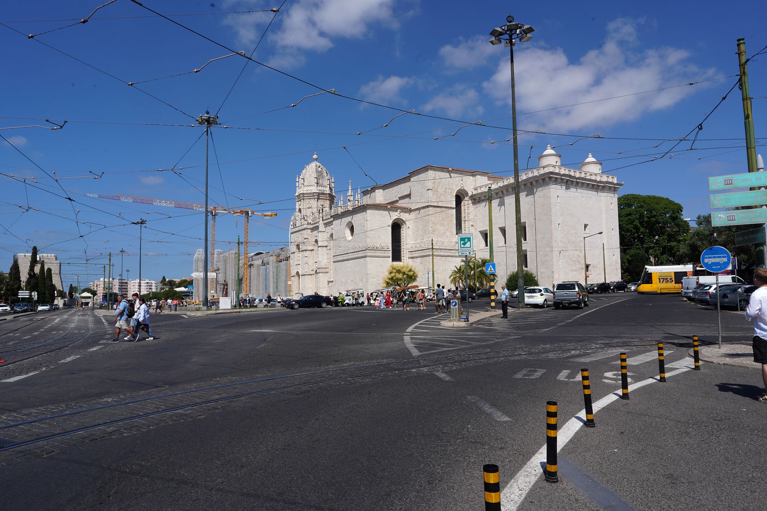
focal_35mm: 24
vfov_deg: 53.1
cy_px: 256
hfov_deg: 73.7
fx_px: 511
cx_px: 384
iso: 100
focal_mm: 24
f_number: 20
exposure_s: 1/100
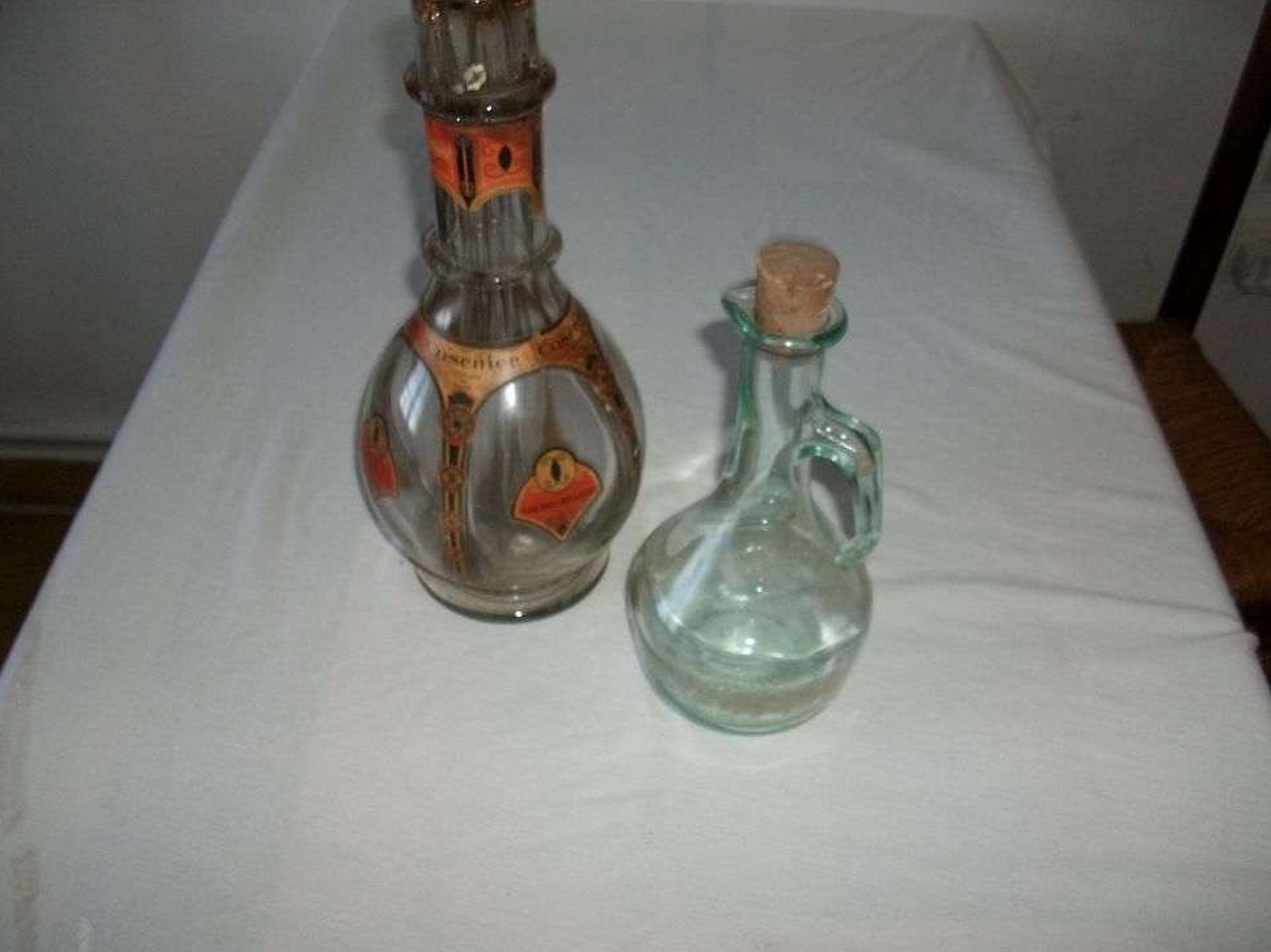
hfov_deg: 55.4
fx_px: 1211
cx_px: 628
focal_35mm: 33
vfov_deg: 42.9
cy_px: 477
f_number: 2.9
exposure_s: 1/40
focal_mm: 5.7
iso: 125
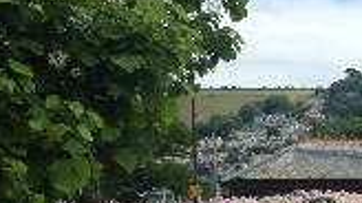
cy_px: 246
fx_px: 1199
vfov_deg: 9.5
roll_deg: +0.6
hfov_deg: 16.7
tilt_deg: -1.9
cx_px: 393
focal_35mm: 125
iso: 50
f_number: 2.4
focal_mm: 4.12
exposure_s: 1/1506
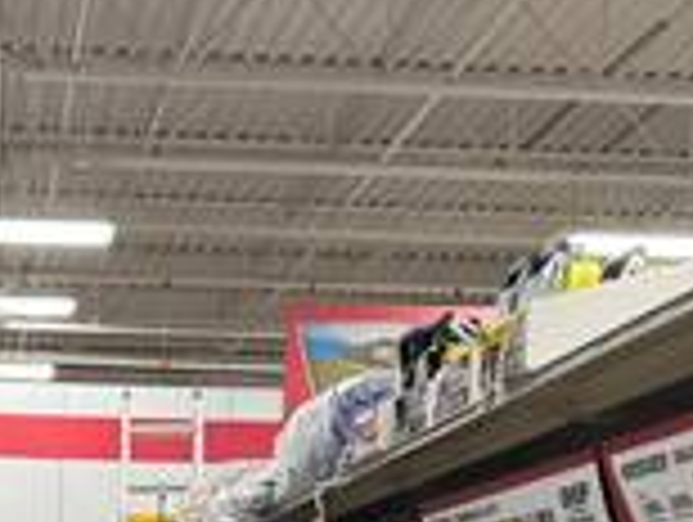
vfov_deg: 16.4
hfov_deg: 22.6
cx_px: 2
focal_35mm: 83
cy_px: 756
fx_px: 1664
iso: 200
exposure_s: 1/60
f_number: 1.78
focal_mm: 6.76
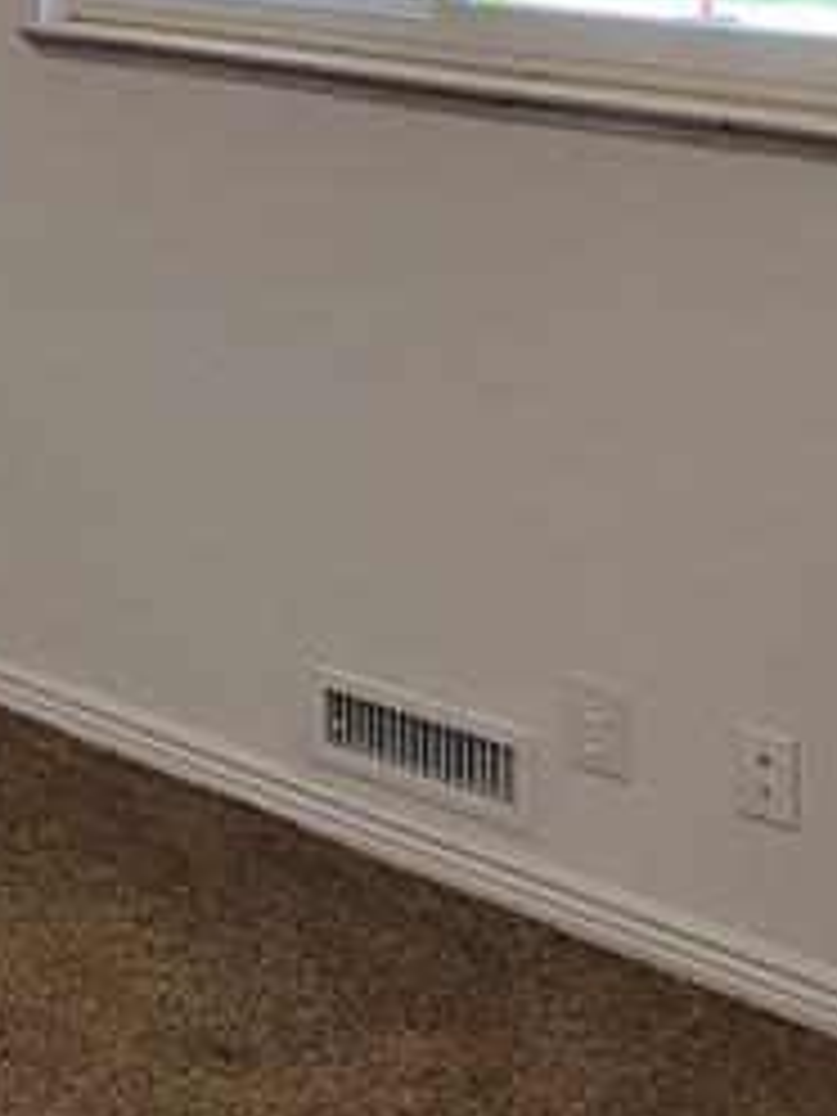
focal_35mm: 63
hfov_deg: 21.4
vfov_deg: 26.8
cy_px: -266
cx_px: -198
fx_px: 2031
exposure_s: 1/60
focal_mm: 2.2
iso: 160
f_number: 2.2
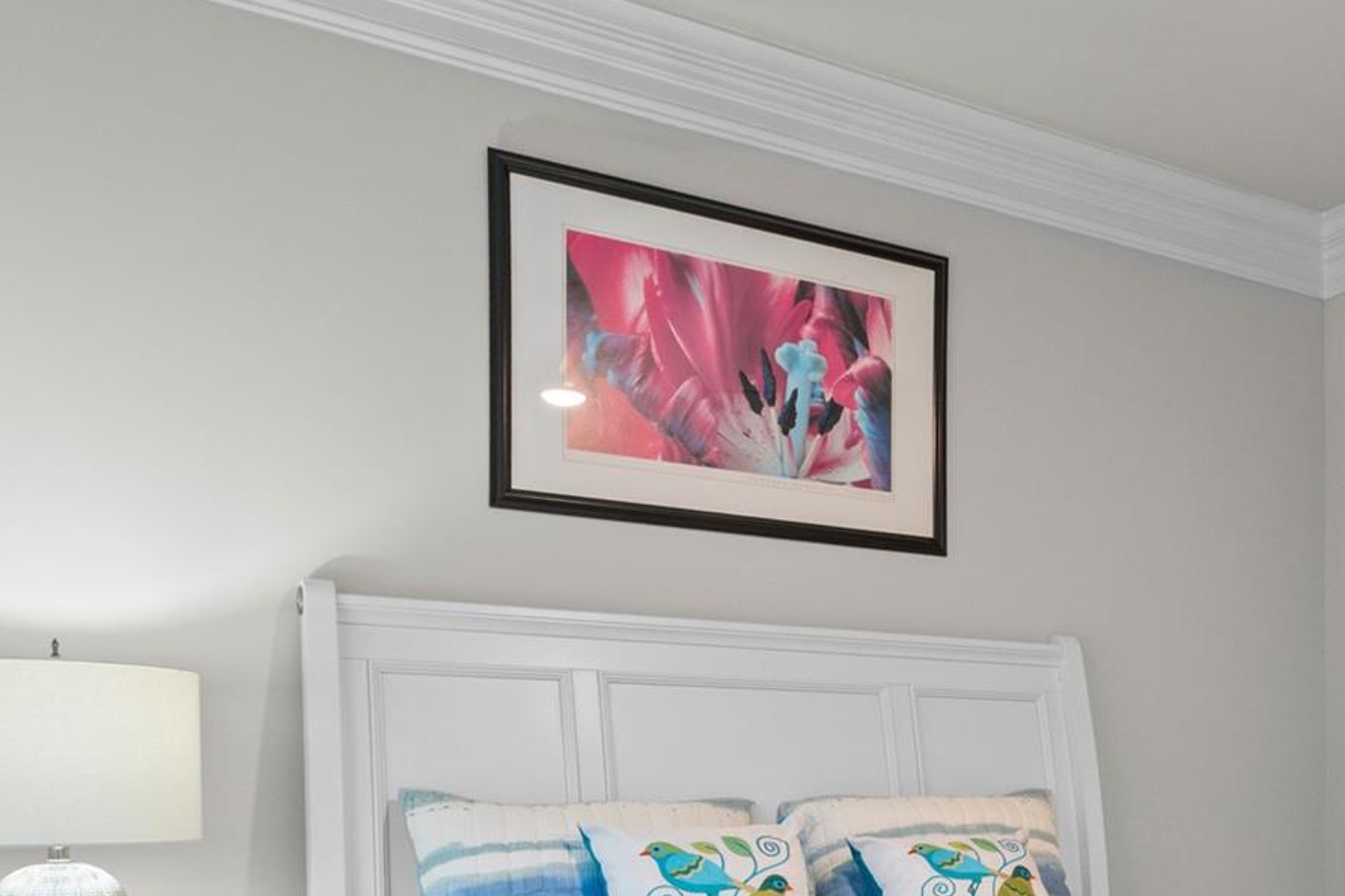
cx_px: 1090
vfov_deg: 32.3
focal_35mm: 39
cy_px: 832
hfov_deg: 46.7
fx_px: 1457
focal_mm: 17
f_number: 7.1
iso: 500
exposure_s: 1/8
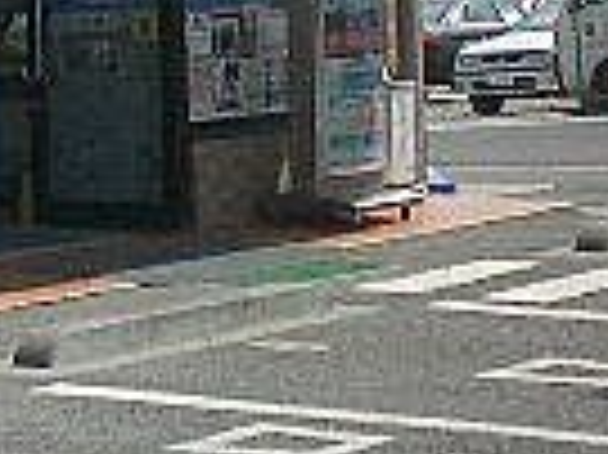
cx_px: -158
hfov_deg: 11.0
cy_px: -238
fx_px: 3089
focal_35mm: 176
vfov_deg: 8.2
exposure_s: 1/1000
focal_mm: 5.6
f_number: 3.5
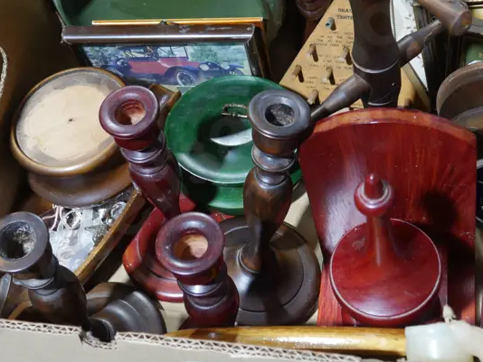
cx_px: 273
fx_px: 963
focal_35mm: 69
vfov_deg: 21.2
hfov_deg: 28.1
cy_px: 104
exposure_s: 1/60
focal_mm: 18
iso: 500
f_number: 4
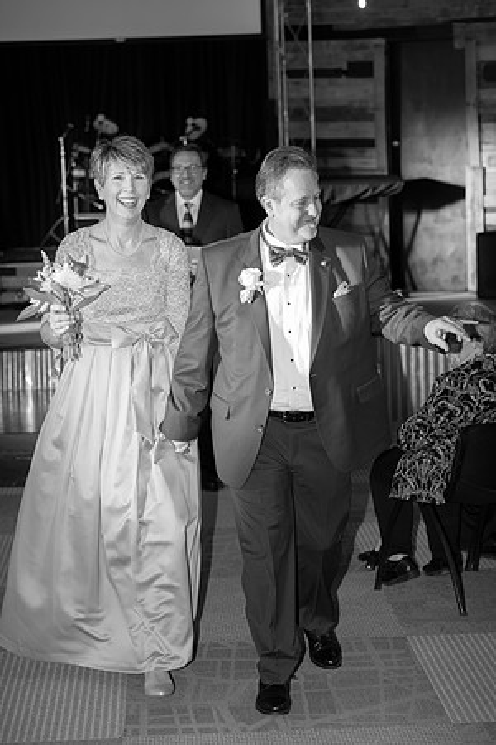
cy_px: 372
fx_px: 1757
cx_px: 248
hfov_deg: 16.1
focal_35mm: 85
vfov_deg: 23.9
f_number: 3.5
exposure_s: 1/160
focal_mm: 85
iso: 500
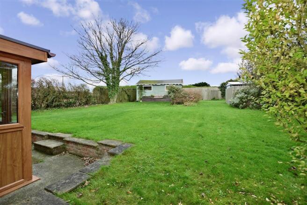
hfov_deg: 100.4
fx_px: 128
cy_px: 102
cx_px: 154
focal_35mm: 15
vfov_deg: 77.3
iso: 200
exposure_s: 1/125
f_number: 5.6
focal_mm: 10
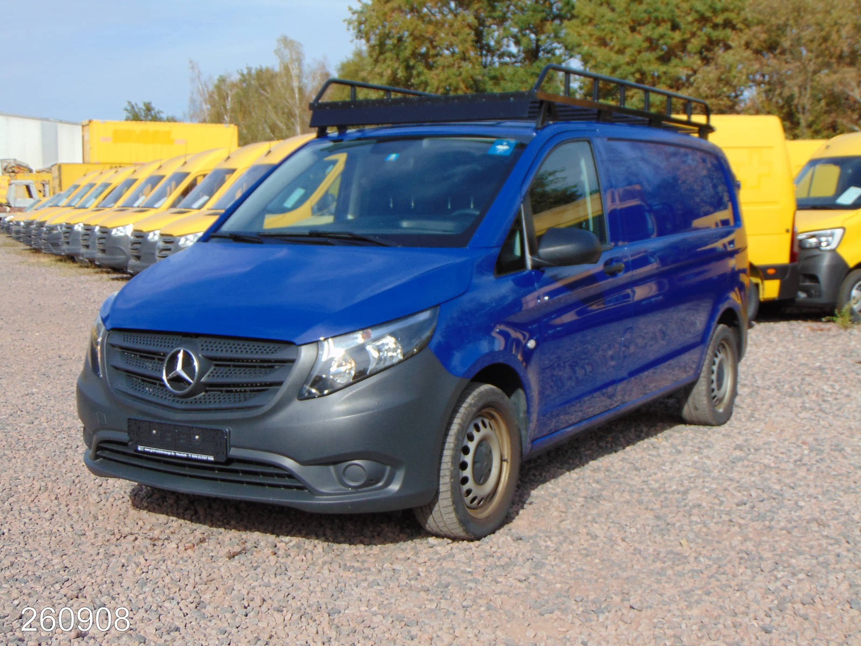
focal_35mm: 50
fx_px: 1244
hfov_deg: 38.2
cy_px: 323
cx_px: 430
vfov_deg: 29.1
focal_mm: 9
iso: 80
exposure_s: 1/800
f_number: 3.5
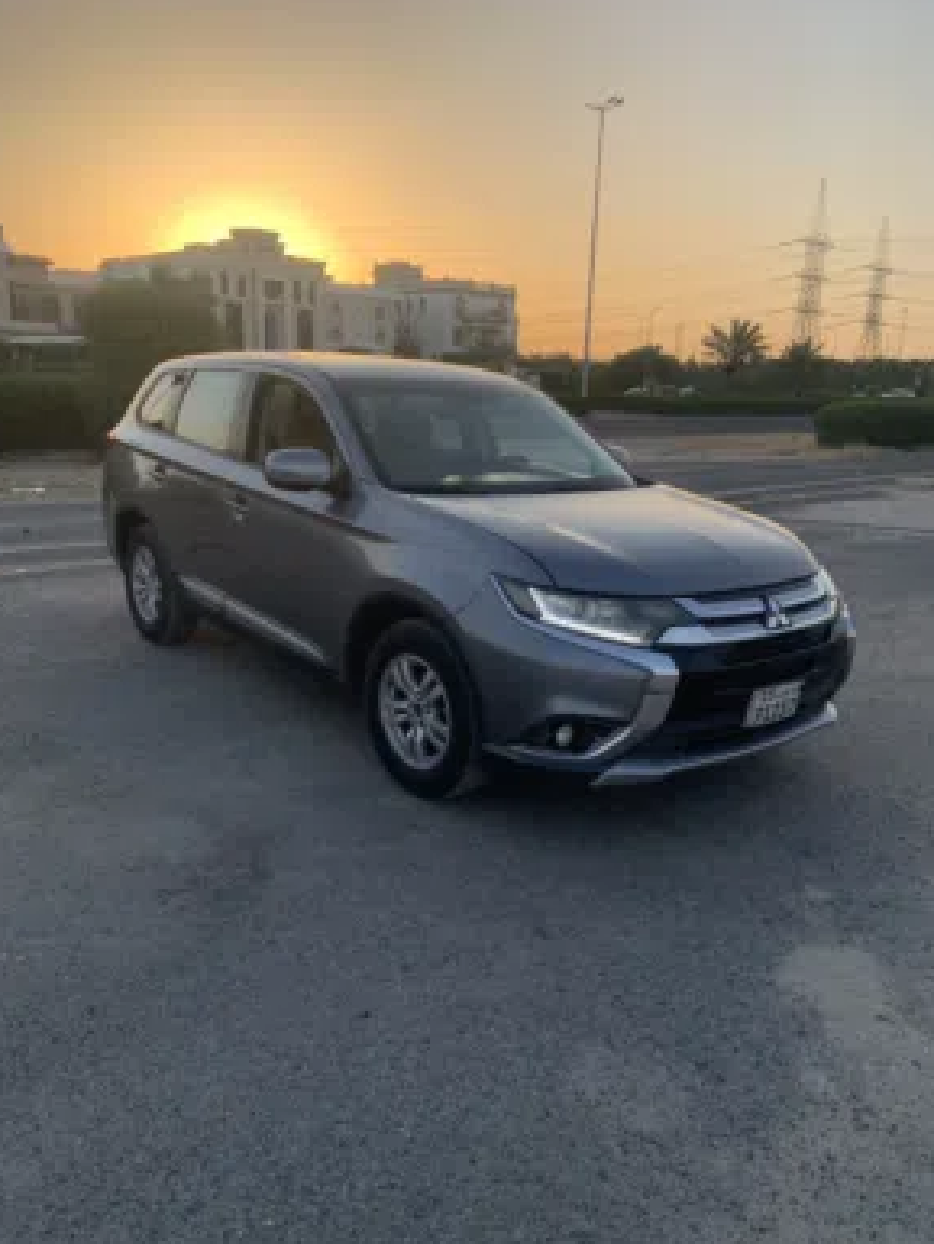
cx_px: 462
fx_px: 971
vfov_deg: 65.3
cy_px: 630
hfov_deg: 51.4
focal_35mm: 27
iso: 25
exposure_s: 1/783
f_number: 1.8
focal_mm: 4.25
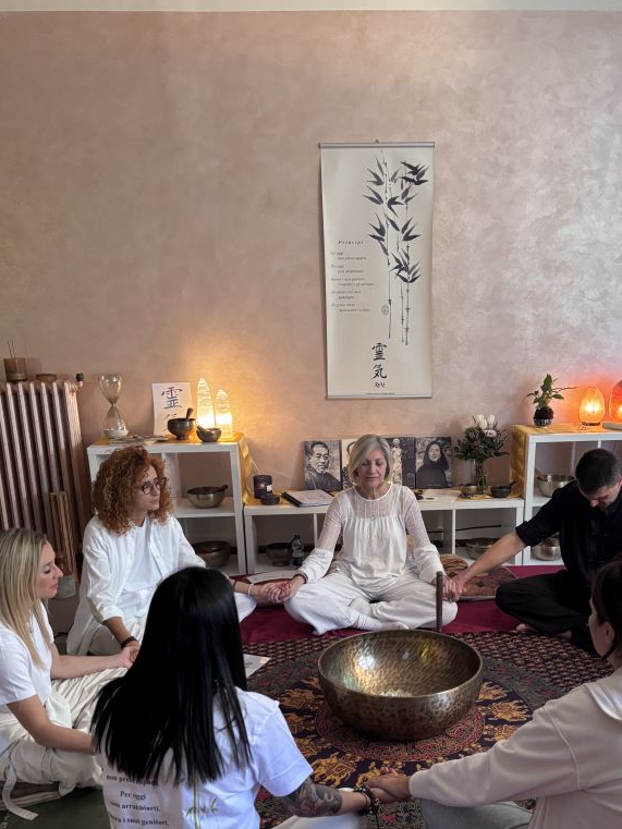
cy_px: 554
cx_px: 370
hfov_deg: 40.5
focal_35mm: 35
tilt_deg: -16.9
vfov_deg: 51.6
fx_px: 838
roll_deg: +0.2
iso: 400
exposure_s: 1/33
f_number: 1.6
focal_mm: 5.96
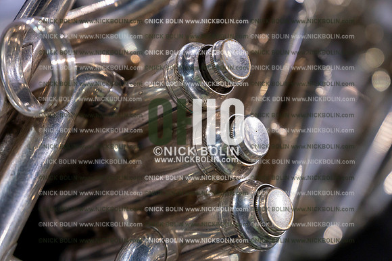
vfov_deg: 22.2
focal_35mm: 61
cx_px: 196
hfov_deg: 32.9
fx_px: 664
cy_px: 130
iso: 5000
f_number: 4.5
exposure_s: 1/640
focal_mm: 61
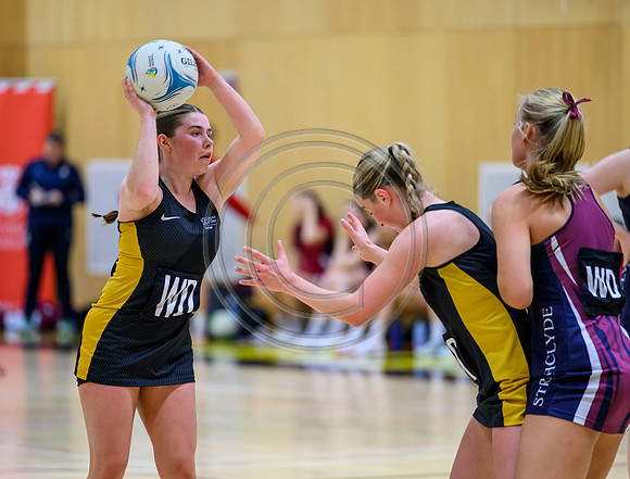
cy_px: 229
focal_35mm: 228
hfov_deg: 8.6
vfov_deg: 6.6
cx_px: 254
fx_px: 4174
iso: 4000
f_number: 2.8
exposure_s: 1/1000
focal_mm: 200
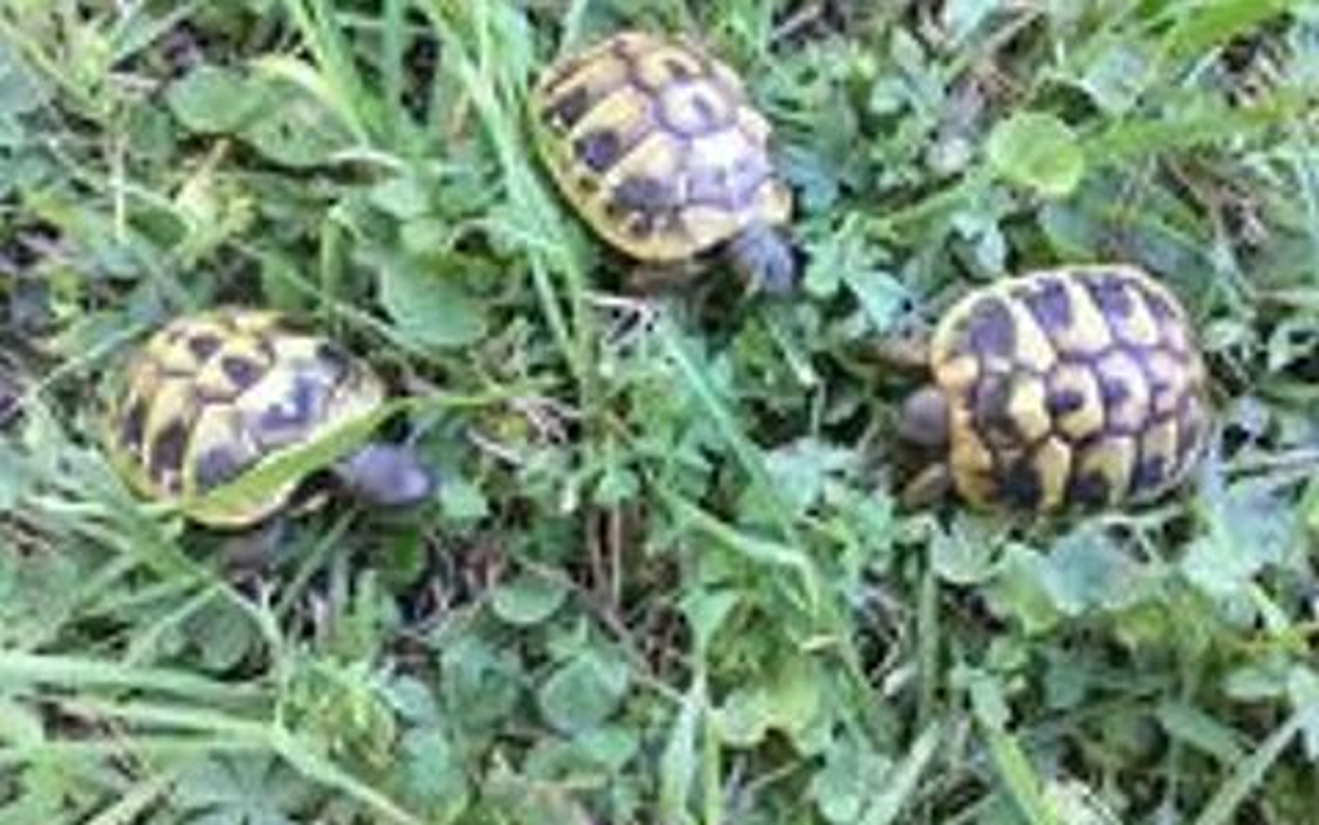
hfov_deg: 58.1
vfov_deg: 38.3
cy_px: 364
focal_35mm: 33
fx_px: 1187
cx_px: 660
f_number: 2.4
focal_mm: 3.3
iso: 50
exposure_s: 1/33
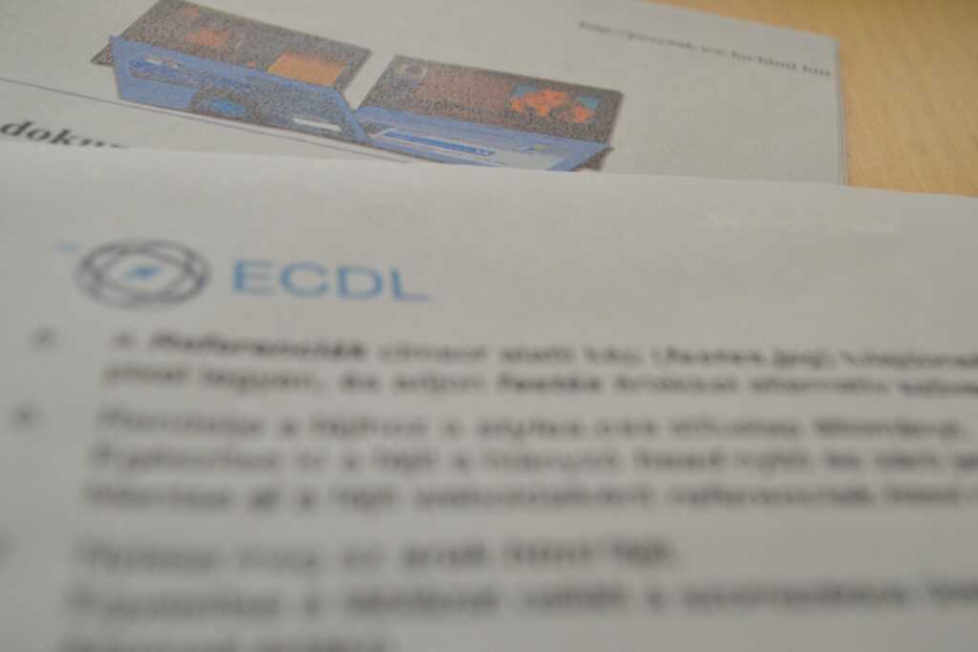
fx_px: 1386
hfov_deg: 38.9
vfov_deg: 26.5
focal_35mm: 51
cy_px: 326
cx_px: 489
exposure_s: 1/25
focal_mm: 34
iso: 800
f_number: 5
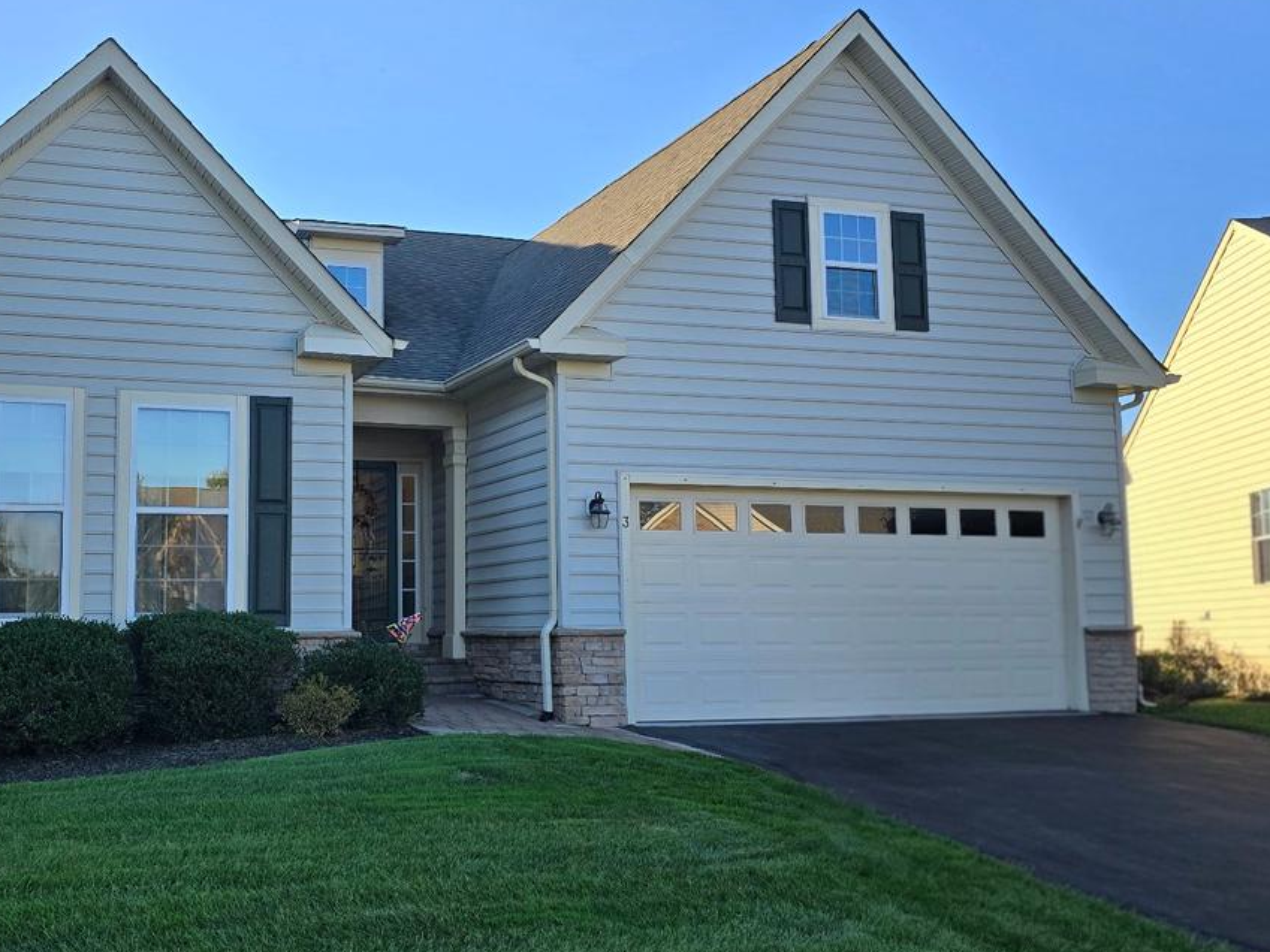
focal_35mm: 39
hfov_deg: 47.0
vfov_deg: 36.8
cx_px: 413
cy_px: 477
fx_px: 1431
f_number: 1.7
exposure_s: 1/476
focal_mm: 6.3
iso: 12
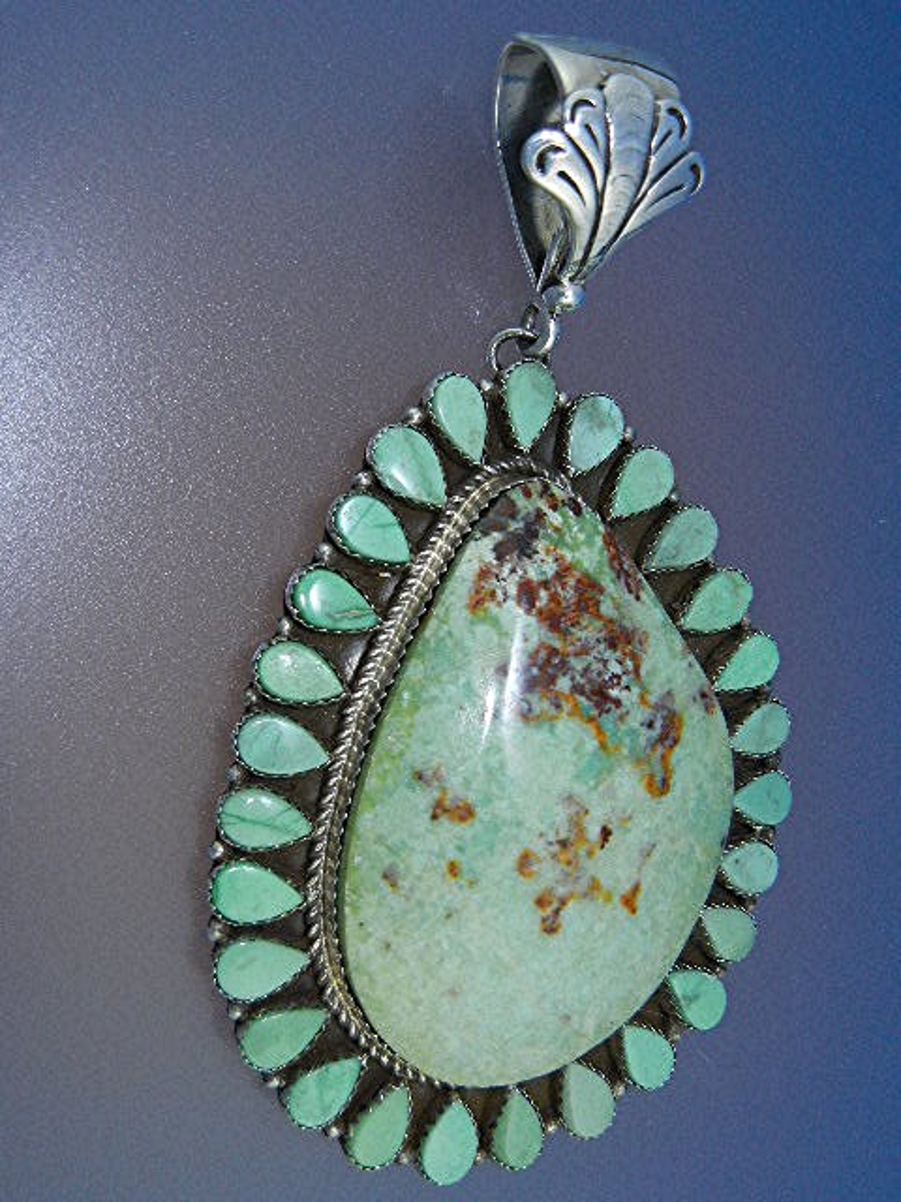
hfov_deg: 24.8
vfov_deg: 32.7
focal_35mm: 59
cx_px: 450
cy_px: 601
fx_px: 2048
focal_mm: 10.6
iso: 200
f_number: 4
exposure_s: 1/30
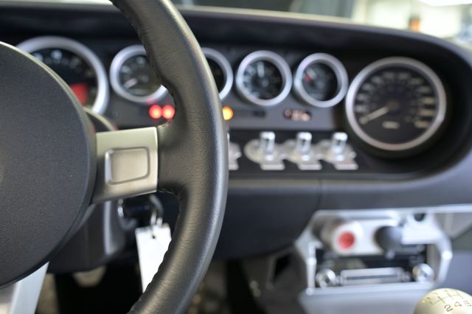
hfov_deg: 60.3
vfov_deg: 42.3
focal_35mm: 31
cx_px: 236
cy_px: 157
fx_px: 406
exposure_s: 1/50
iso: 1250
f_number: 4.5
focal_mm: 31
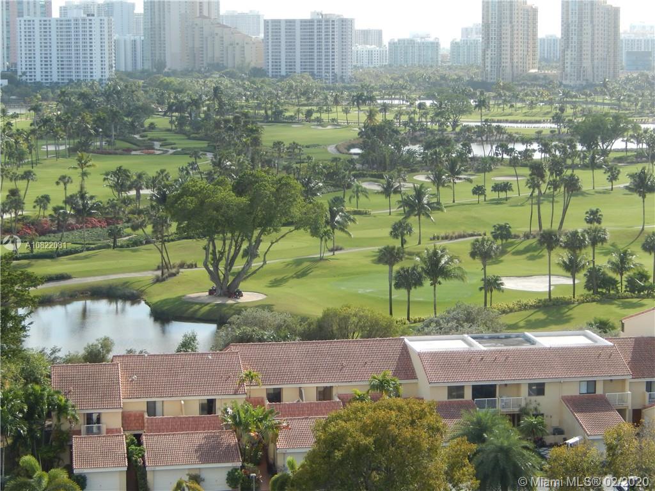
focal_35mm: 85
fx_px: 1608
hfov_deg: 23.0
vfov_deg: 17.4
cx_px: 328
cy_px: 246
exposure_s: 1/400
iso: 125
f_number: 5.1
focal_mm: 15.2
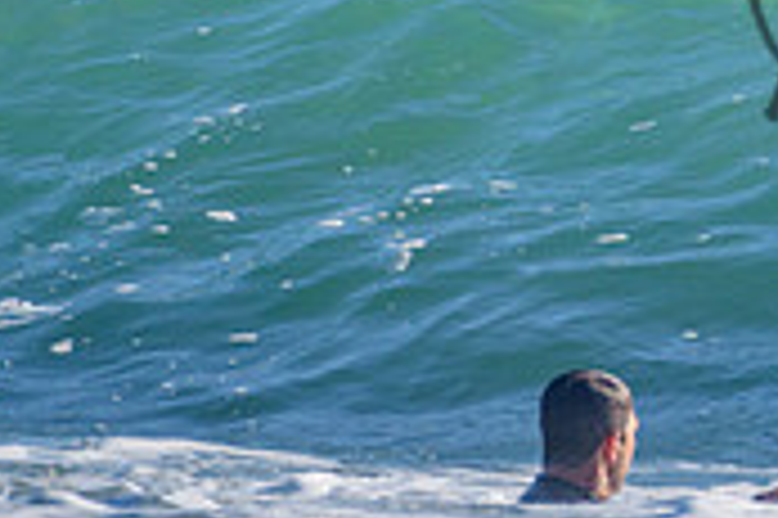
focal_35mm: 2061
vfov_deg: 0.7
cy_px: -130
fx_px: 44497
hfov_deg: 1.0
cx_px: 1383
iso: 220
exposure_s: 1/2000
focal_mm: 500
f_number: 5.6
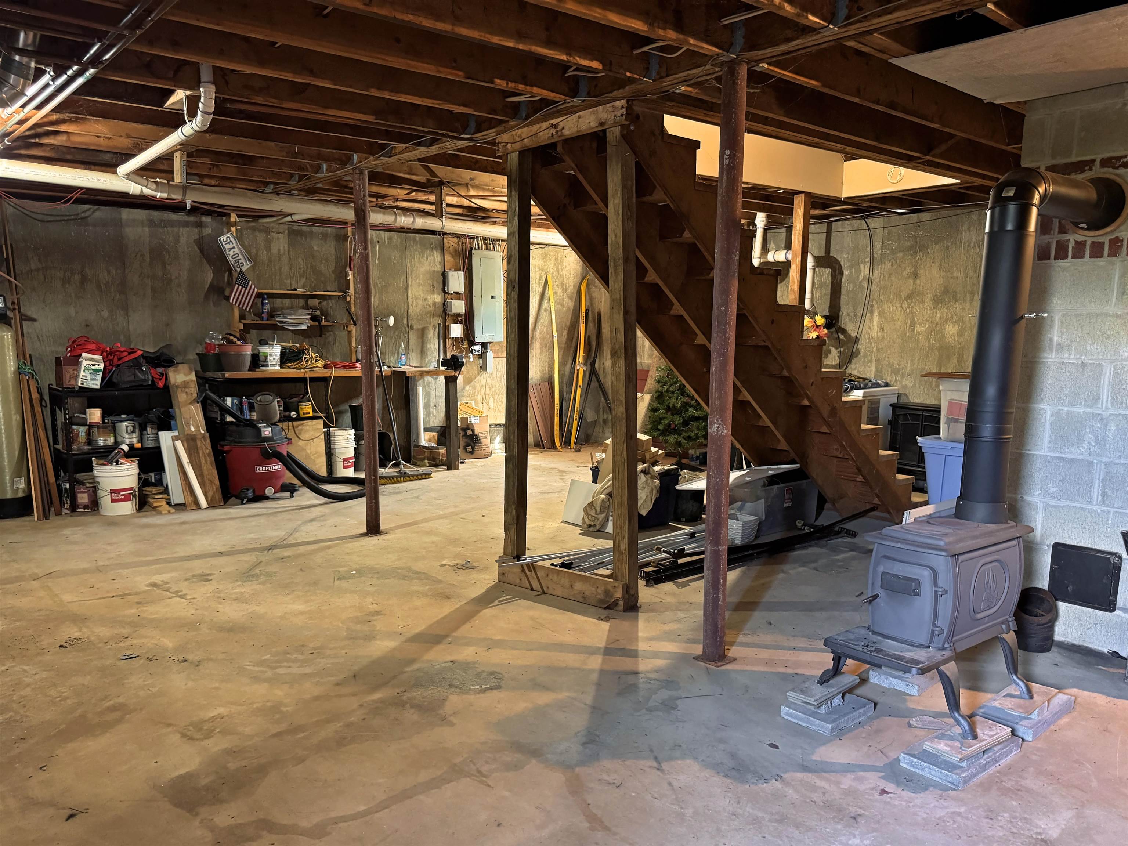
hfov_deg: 71.6
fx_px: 782
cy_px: 423
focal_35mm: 24
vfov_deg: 56.8
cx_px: 564
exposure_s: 1/30
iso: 800
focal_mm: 6.76
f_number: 1.78
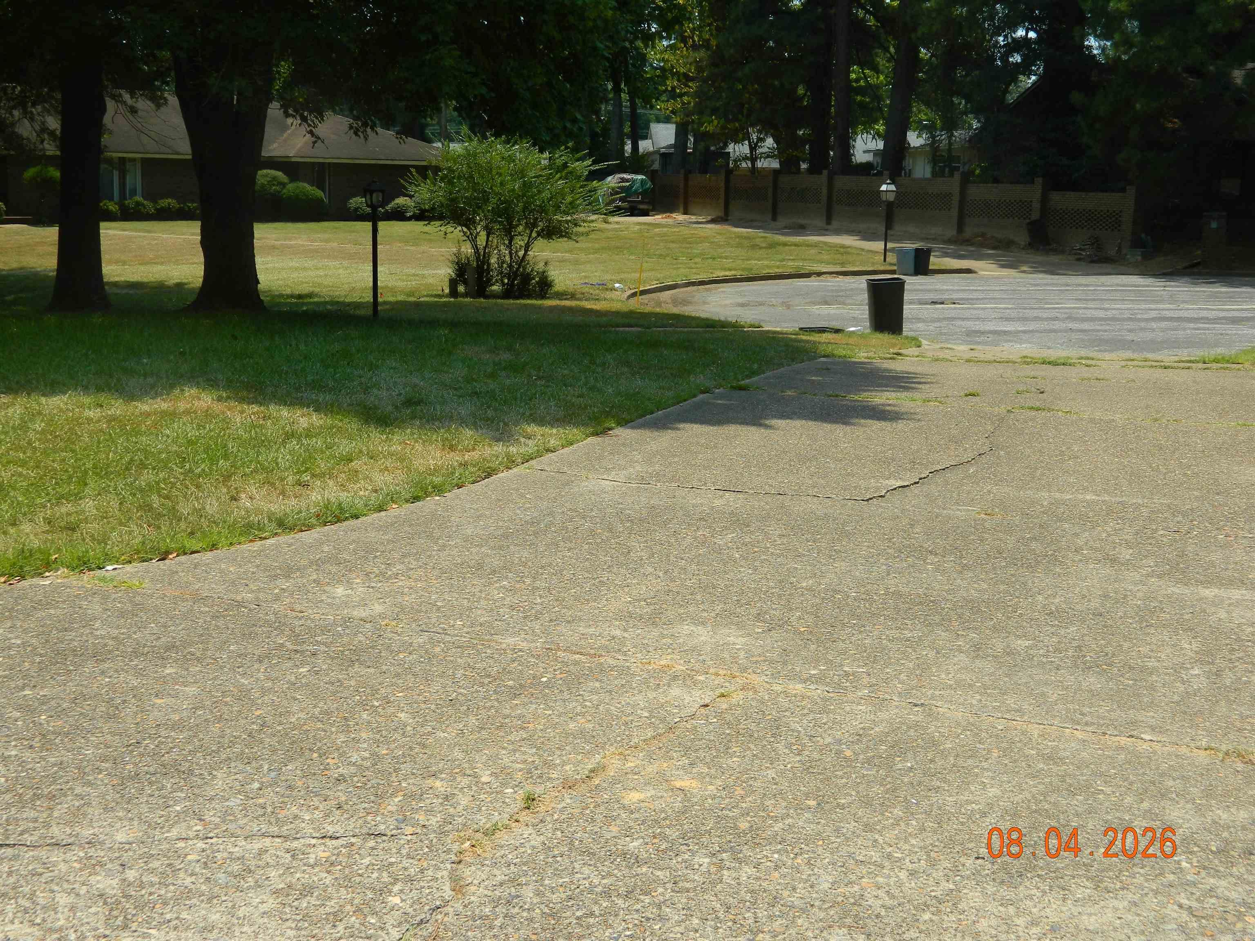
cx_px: 628
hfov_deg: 40.4
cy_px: 470
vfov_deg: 30.9
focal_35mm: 47
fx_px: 1704
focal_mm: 8.4
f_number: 3.6
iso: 80
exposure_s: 1/640
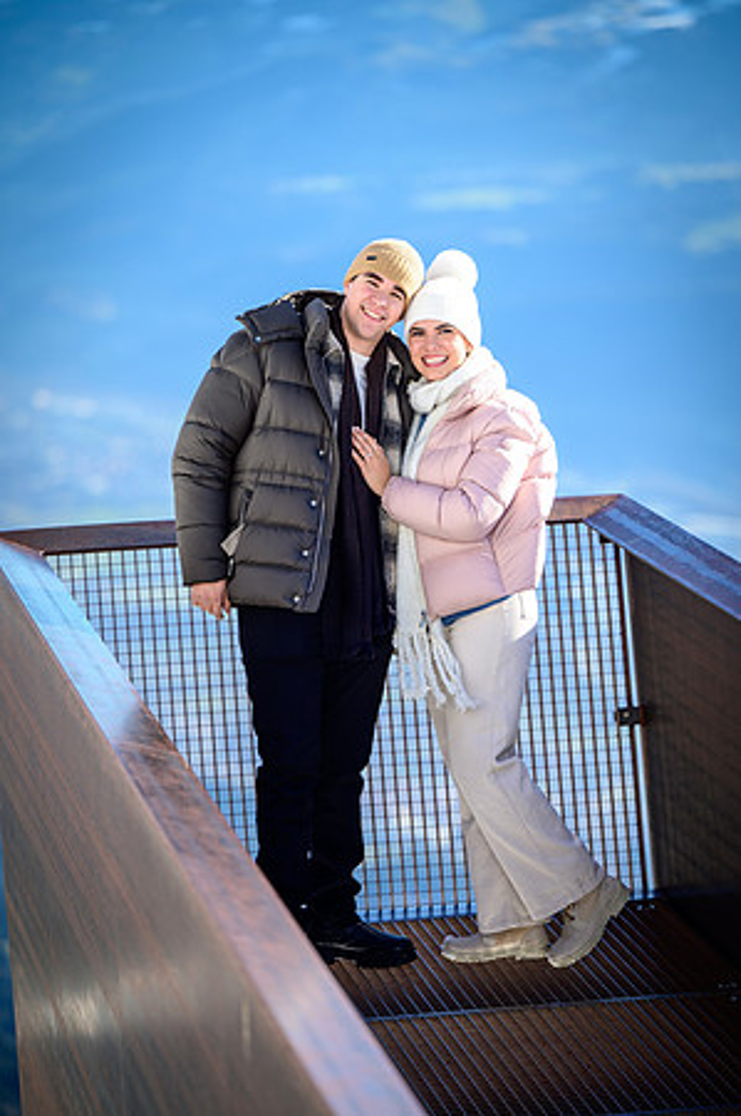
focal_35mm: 150
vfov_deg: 13.7
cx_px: 370
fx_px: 4642
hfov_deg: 9.1
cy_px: 558
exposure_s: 1/800
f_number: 3.2
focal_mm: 150
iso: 100
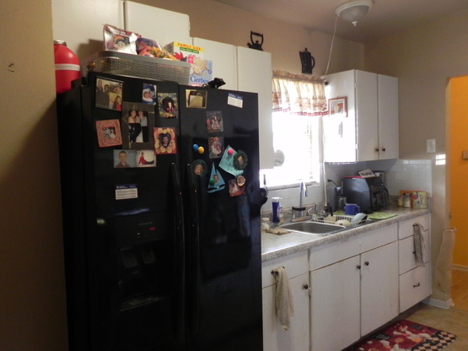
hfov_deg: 59.8
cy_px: 187
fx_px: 406
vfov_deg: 46.8
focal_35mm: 30
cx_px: 209
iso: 400
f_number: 2.8
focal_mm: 4.6
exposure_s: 1/22.2
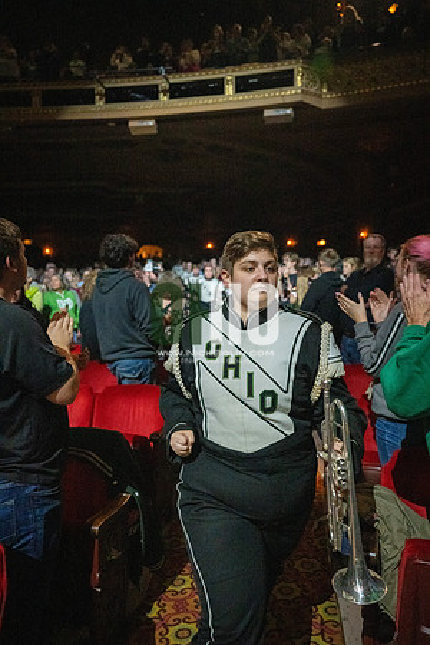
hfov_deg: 51.3
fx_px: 448
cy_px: 322
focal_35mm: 25
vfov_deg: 71.5
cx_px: 215
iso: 12800
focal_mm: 25
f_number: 2.8
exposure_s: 1/500
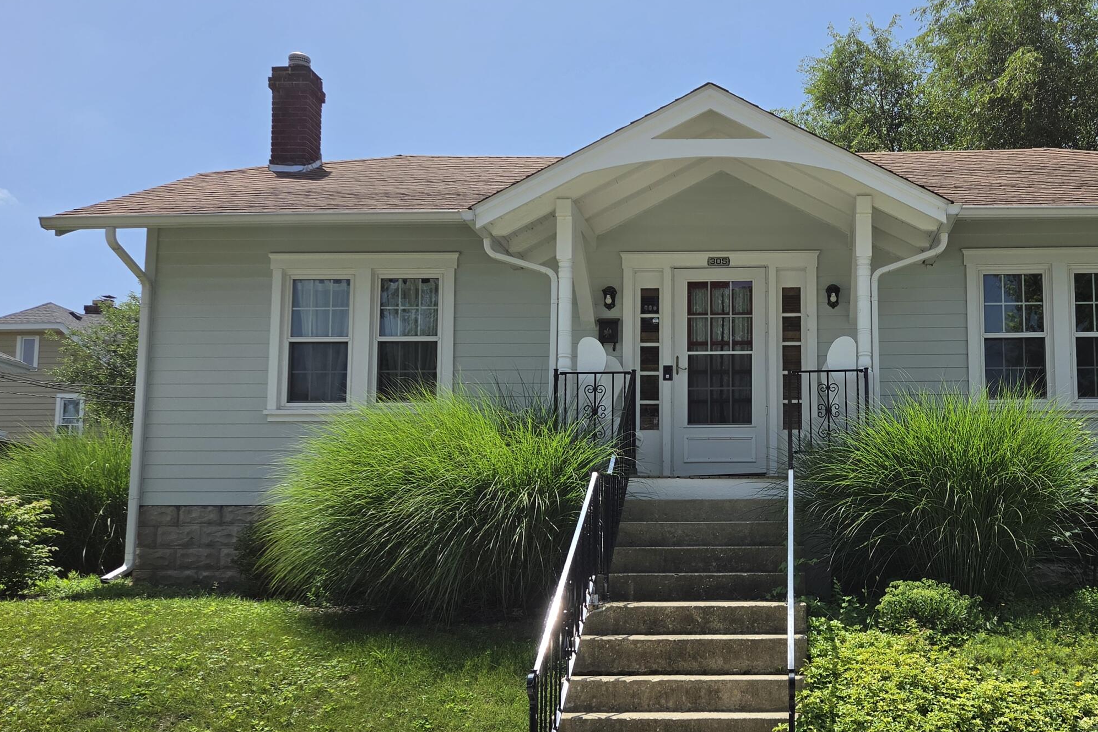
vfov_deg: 36.6
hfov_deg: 51.9
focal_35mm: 36
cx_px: 749
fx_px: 1098
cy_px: 464
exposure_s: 1/3871
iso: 80
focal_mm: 5.4
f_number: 1.8
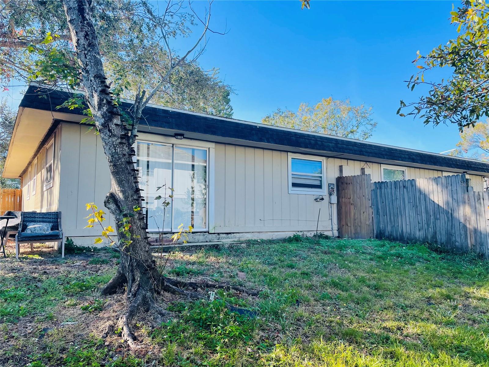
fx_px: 367
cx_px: 244
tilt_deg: +5.7
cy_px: 184
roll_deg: +0.0
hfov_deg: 67.3
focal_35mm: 26
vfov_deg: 53.1
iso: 32
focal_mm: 4.2
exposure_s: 1/1014
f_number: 1.6
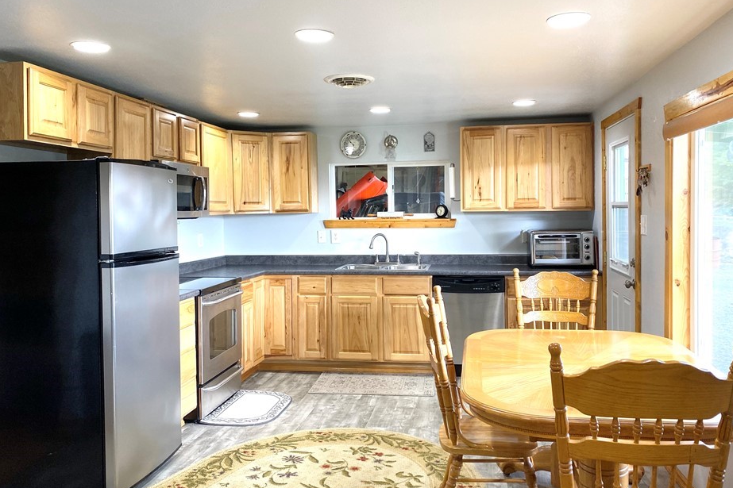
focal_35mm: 30
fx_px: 611
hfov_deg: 61.9
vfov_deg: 43.6
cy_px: 230
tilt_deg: -1.9
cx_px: 374
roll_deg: +0.3
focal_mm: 4.25
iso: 125
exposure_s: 1/60
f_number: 1.8
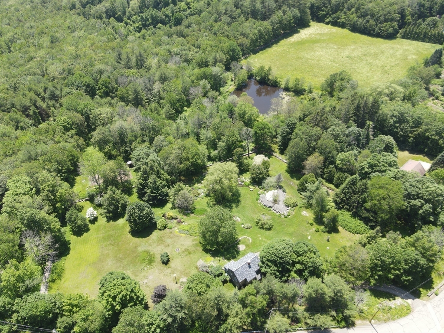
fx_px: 308
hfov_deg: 71.6
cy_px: 166
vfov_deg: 56.8
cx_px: 222
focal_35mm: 24
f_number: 2.8
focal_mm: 4.5
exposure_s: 1/180
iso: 100
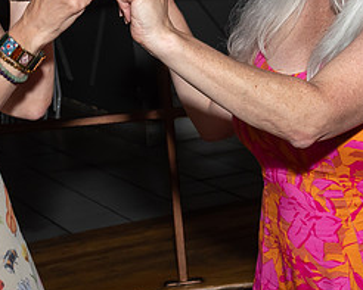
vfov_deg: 12.6
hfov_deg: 15.8
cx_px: 295
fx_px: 1300
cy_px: 21
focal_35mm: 121
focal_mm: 22
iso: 400
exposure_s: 1/250
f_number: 6.3
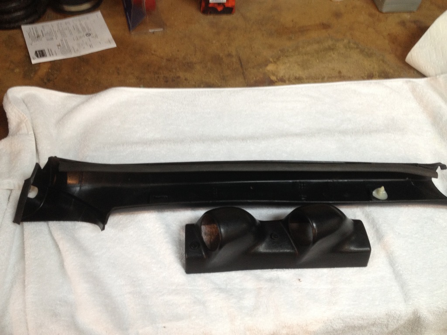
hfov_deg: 52.6
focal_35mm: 35
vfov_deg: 40.7
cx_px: 224
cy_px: 168
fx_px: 452
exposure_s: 1/20
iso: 100
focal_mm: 4.28
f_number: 2.4
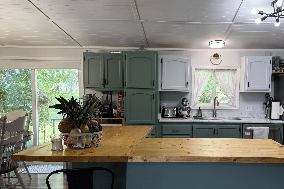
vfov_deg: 37.7
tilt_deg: -4.5
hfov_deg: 53.4
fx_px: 276
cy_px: 112
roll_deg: +0.0
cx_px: 188
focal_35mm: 35
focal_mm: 6.76
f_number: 1.78
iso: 160
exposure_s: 1/140
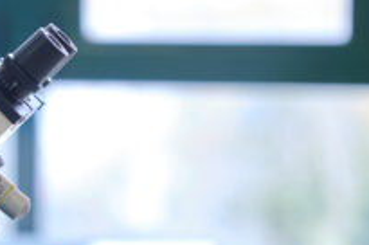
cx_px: 40
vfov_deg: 4.8
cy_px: 231
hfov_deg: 7.2
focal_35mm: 286
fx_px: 2927
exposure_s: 1/18
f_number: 2.8
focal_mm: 100
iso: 160
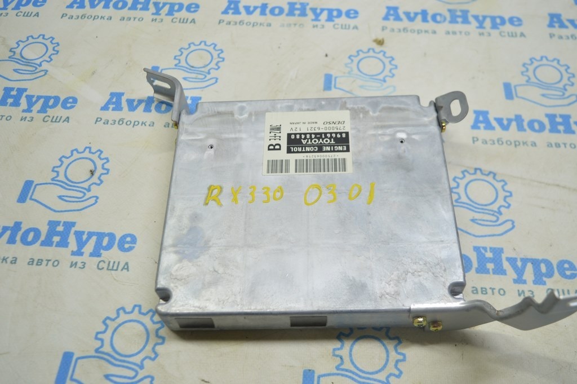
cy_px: 192
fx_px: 553
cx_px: 288
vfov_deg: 38.3
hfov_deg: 55.1
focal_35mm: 34
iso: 400
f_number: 3.8
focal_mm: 23
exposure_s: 1/50
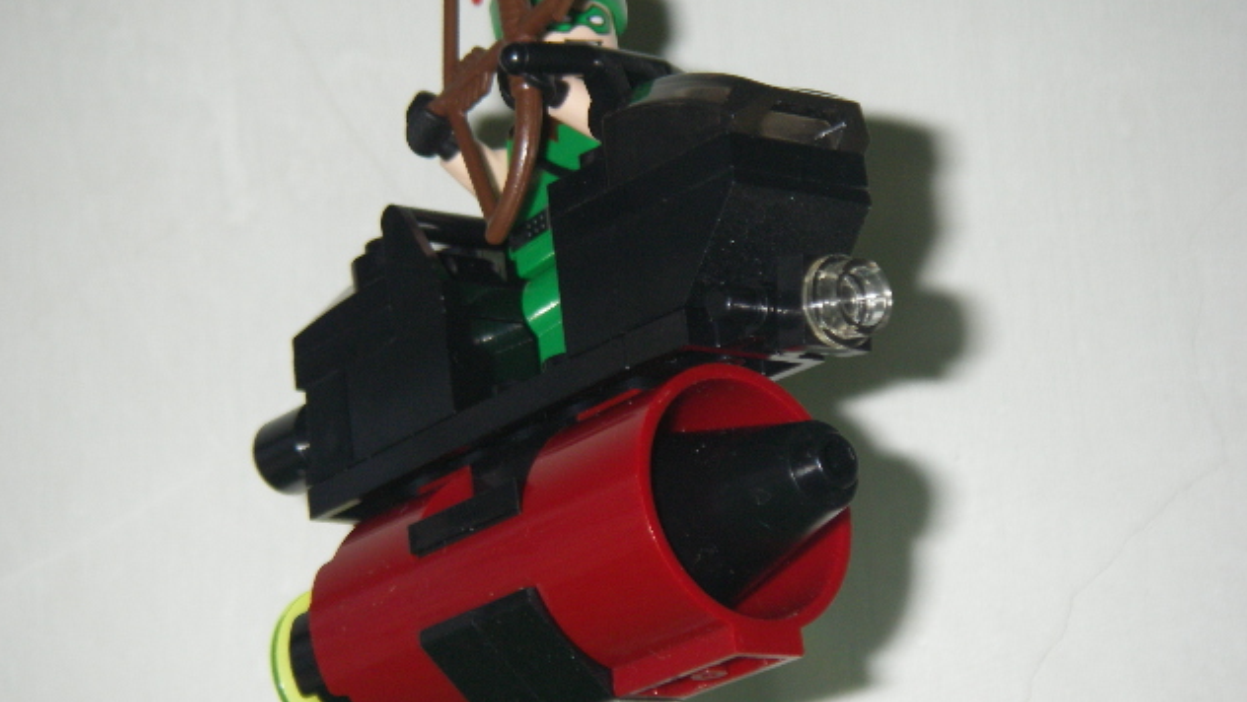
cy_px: 345
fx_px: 3539
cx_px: 622
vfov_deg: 11.3
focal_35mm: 107
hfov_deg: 20.0
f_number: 3.9
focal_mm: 16
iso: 160
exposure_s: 1/80
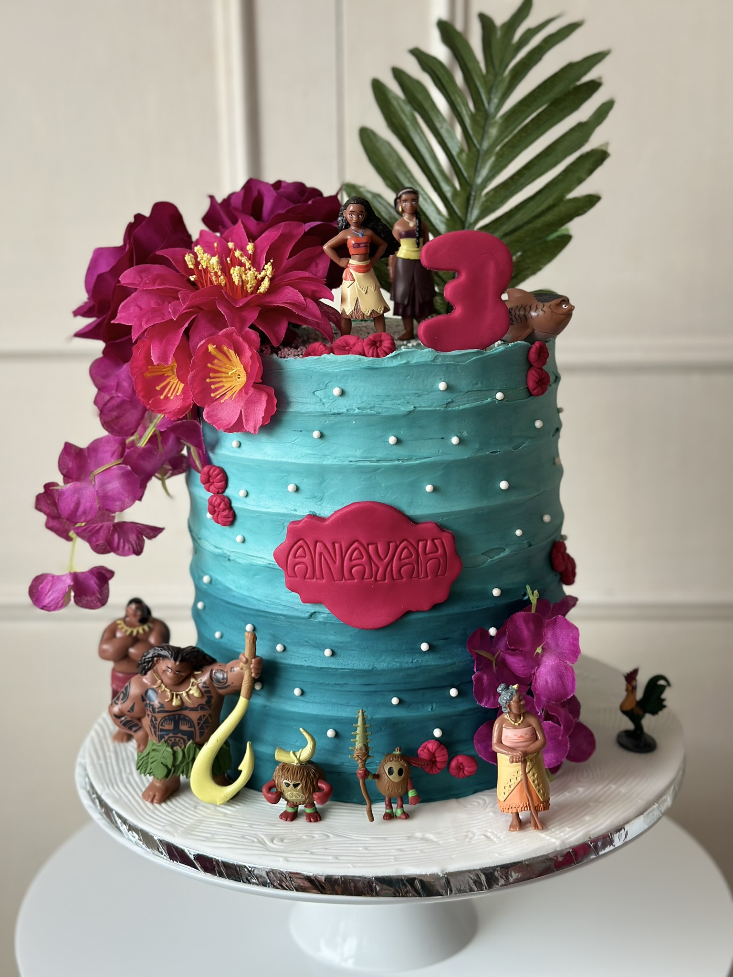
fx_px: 1355
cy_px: 488
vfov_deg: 39.7
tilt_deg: -13.8
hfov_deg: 30.3
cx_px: 366
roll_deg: +0.5
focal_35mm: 48
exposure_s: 1/60
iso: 125
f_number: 1.78
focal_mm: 6.86
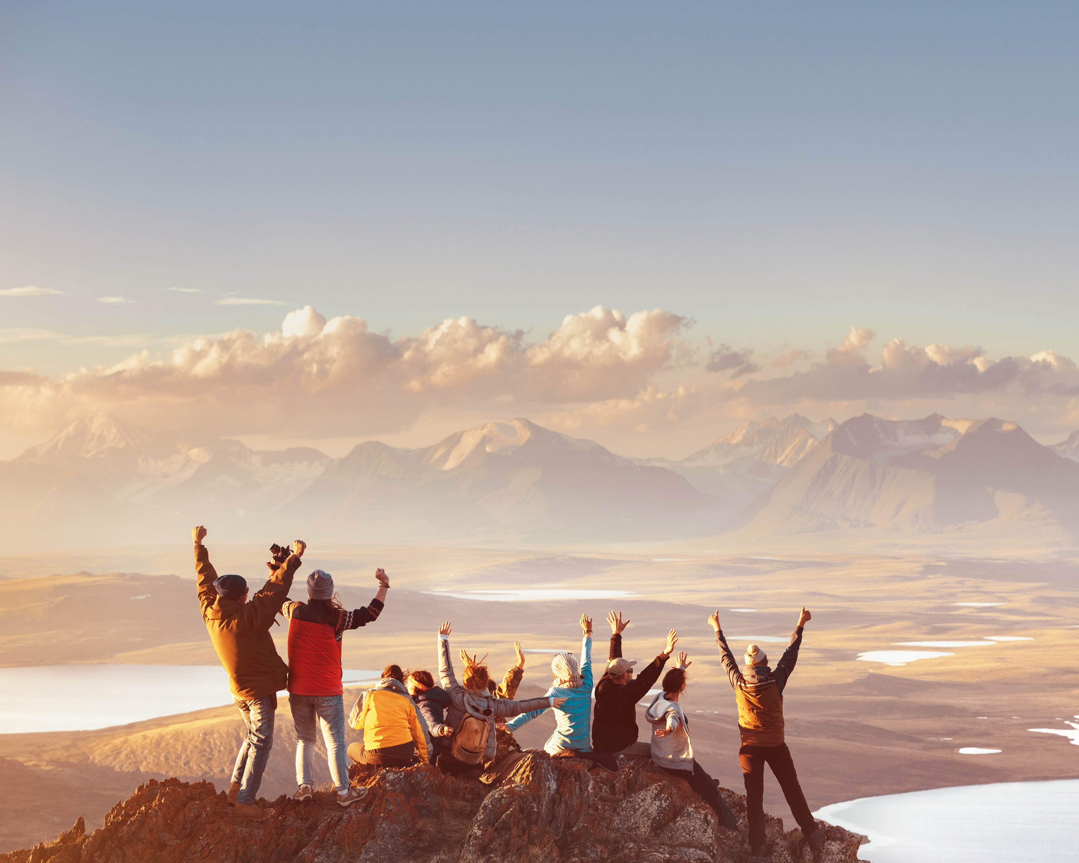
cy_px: 471
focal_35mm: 87
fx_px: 2778
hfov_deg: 21.9
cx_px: 660
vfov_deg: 17.7
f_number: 5.6
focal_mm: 70
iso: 200
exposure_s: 1/320
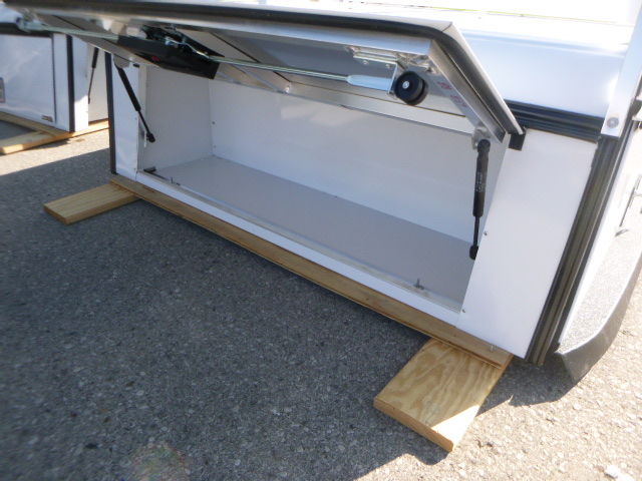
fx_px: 464
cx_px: 321
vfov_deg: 54.9
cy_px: 240
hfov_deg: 69.4
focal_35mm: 25
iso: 100
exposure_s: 1/200
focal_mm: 4.5
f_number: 3.9
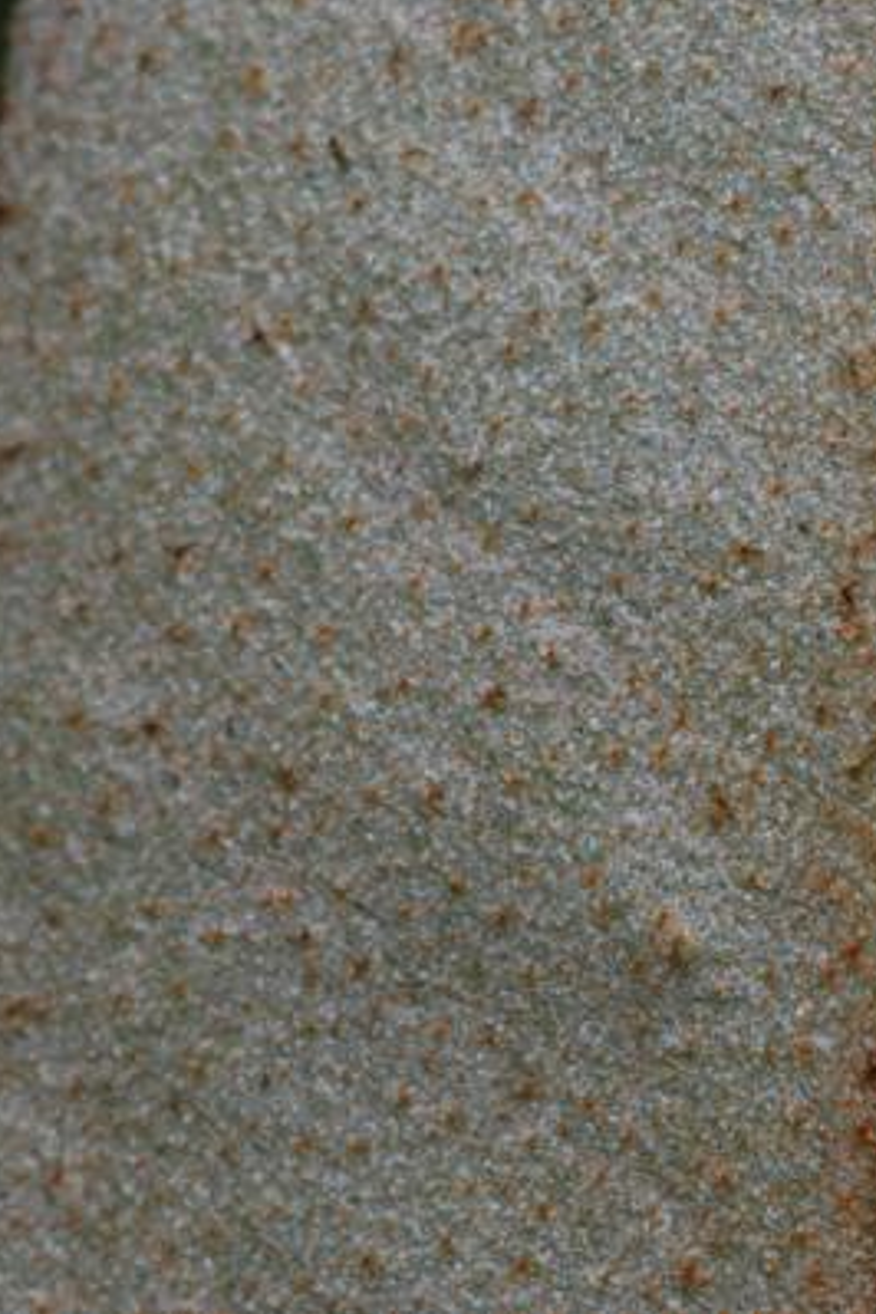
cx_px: 965
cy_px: 655
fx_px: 5767
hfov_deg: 8.6
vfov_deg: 13.0
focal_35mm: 158
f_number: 14
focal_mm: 70
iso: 200
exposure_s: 1/60
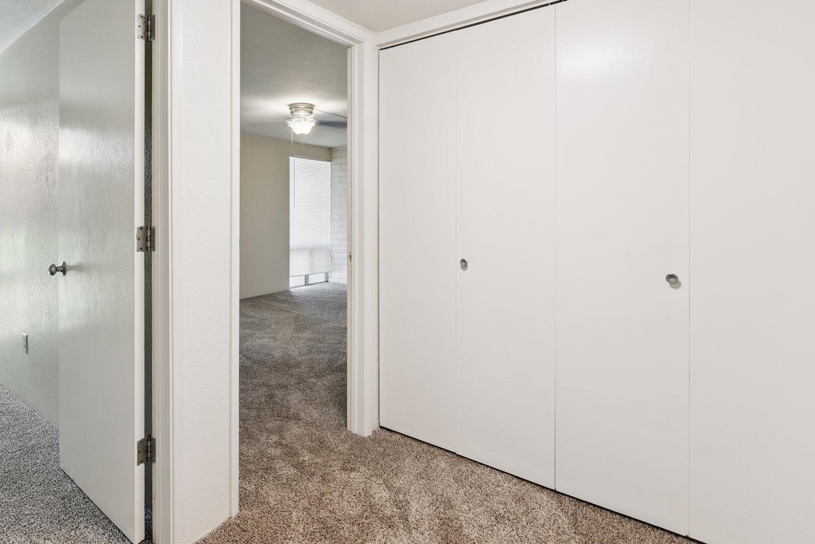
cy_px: 235
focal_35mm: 19
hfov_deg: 86.3
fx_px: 433
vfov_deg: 63.9
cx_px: 367
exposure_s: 1/40
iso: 400
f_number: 5.6
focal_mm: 15.1
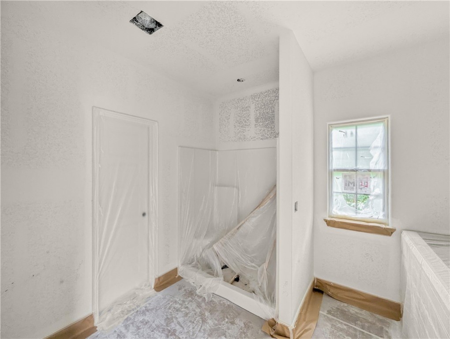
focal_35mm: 13
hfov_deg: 106.1
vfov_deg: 90.1
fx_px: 169
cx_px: 225
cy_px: 170
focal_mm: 1.95
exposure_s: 1/25
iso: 47
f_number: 2.2
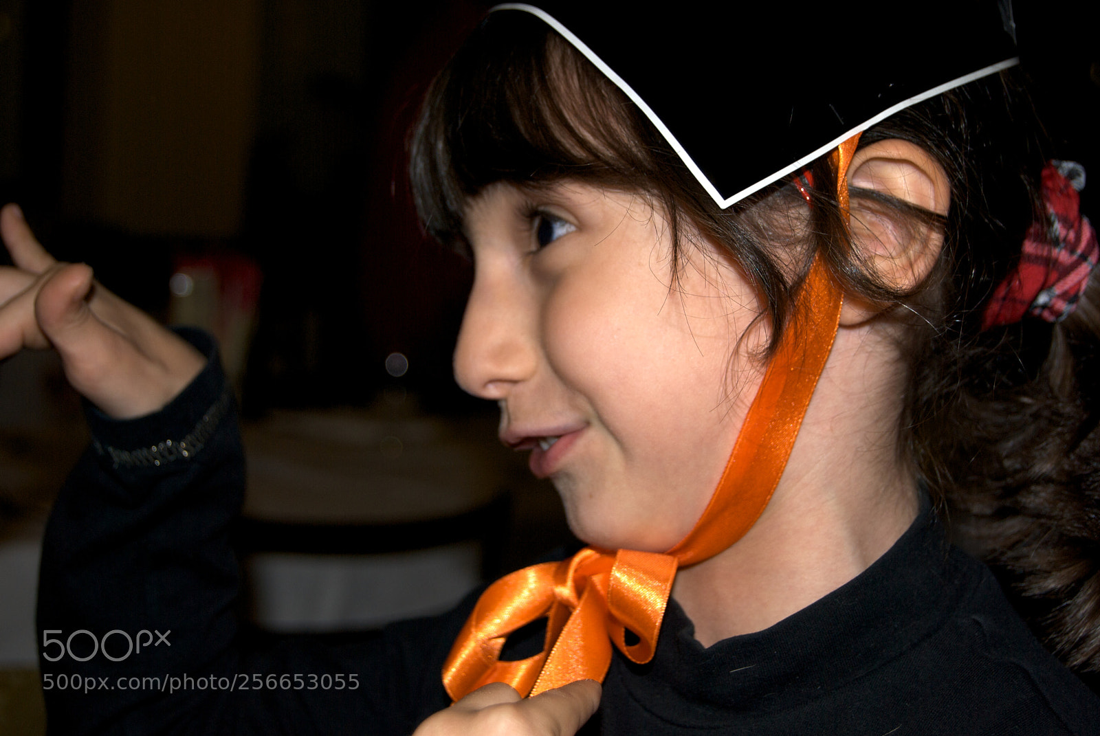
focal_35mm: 63
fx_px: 1927
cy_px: 368
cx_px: 550
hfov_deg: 31.9
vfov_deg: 21.6
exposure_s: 1/125
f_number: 5.3
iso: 100
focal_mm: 42
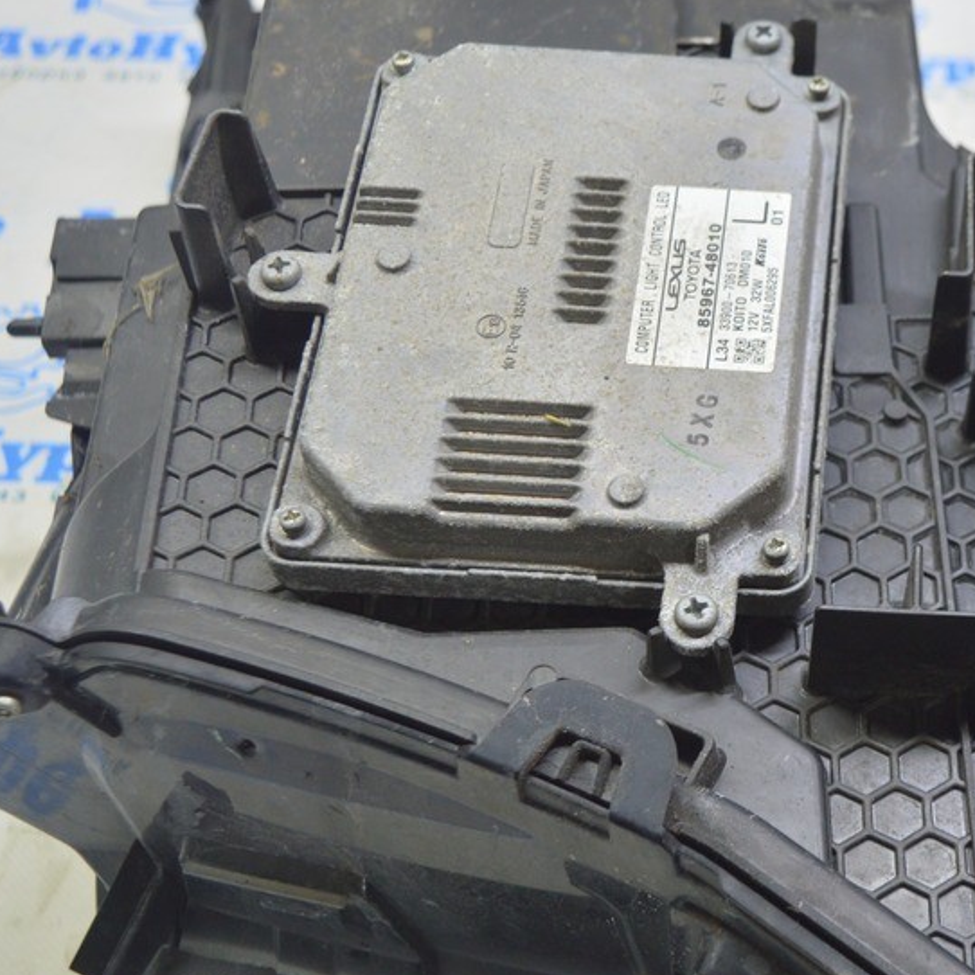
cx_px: 908
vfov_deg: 24.7
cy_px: 519
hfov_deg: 23.9
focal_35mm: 70
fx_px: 2224
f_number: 5.6
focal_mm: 29
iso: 400
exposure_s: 1/20
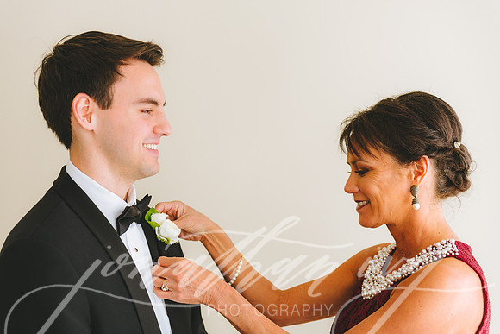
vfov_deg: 22.6
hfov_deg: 33.4
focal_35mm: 60
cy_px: 167
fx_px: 833
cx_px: 250
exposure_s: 1/400
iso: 400
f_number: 2.8
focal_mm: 60
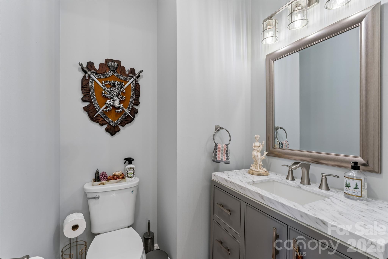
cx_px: 194
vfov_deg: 73.7
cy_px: 130
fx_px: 172
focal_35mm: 16
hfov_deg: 96.7
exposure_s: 1/10
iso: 400
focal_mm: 16
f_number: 13
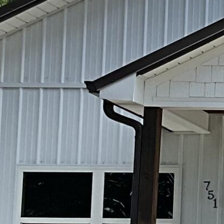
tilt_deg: +6.2
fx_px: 1384
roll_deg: -0.6
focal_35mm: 189
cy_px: 182
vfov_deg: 9.2
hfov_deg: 8.5
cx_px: 523
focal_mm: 3
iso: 25
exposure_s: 1/1311
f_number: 1.8
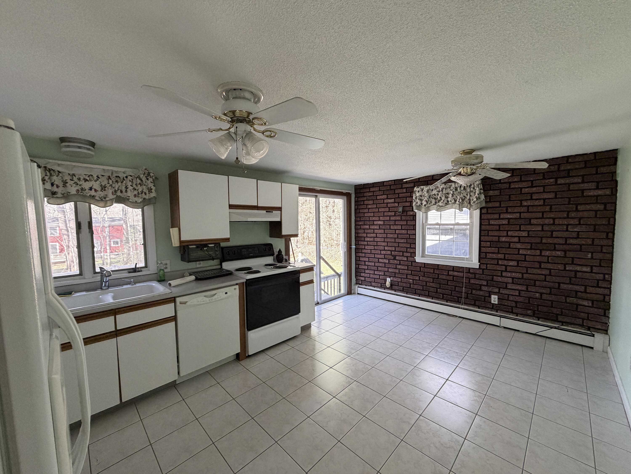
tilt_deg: -3.0
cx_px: 316
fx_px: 255
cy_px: 237
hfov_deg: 102.1
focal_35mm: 14
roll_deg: +1.5
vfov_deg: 85.7
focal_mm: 2.22
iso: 320
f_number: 2.2
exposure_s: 1/121
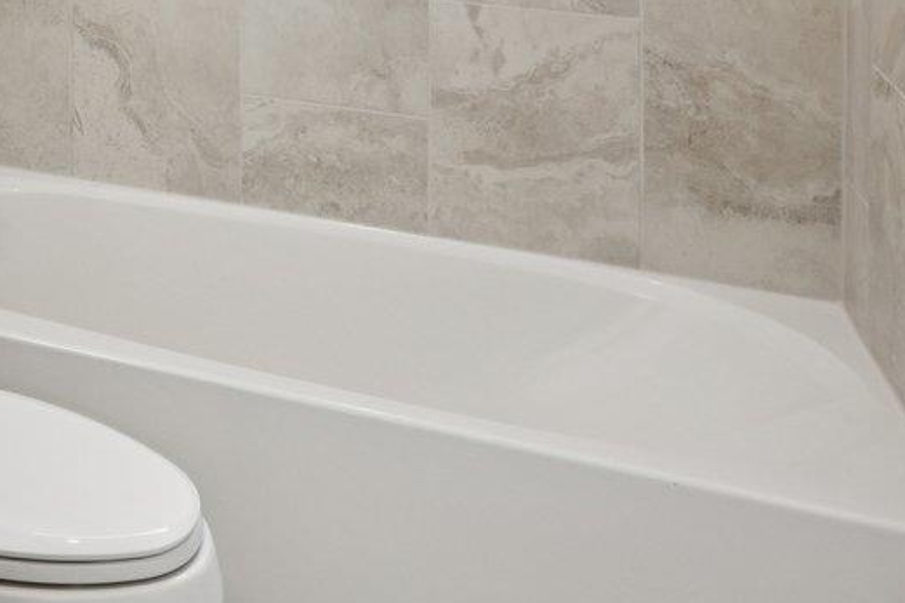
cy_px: -374
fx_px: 1483
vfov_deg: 19.2
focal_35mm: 59
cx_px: -339
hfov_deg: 27.1
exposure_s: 1/45
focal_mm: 15
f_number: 6.7
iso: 100
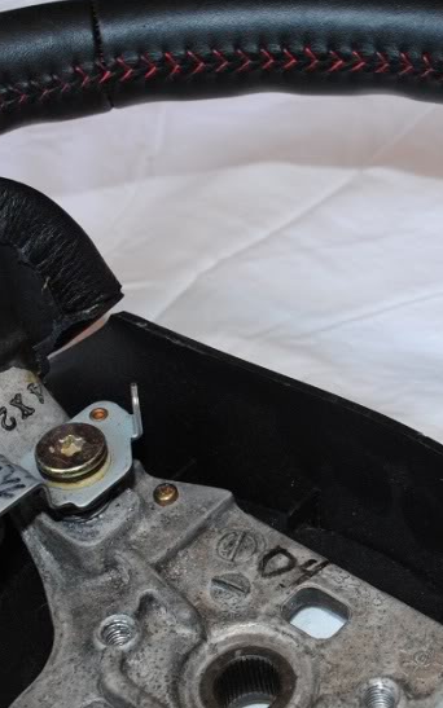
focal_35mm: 63
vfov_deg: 32.4
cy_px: 392
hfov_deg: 20.3
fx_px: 1217
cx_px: 372
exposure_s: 1/30
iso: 800
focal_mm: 22
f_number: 6.3
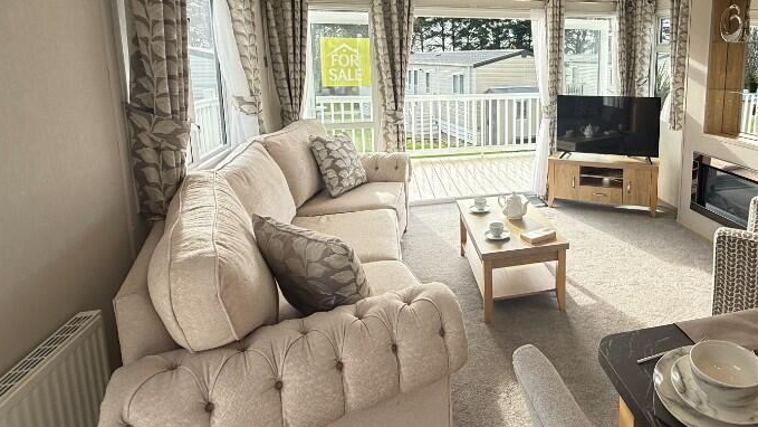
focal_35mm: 23
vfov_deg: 48.2
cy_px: 124
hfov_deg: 75.1
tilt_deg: -7.6
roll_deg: -1.2
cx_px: 530
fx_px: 462
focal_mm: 2.22
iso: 64
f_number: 2.2
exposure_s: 1/351
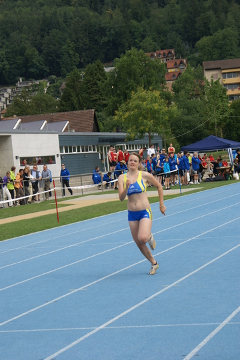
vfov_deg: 19.5
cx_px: 120
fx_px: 1050
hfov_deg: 13.0
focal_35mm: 105
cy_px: 180
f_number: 6.3
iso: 100
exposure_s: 1/320
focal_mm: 70
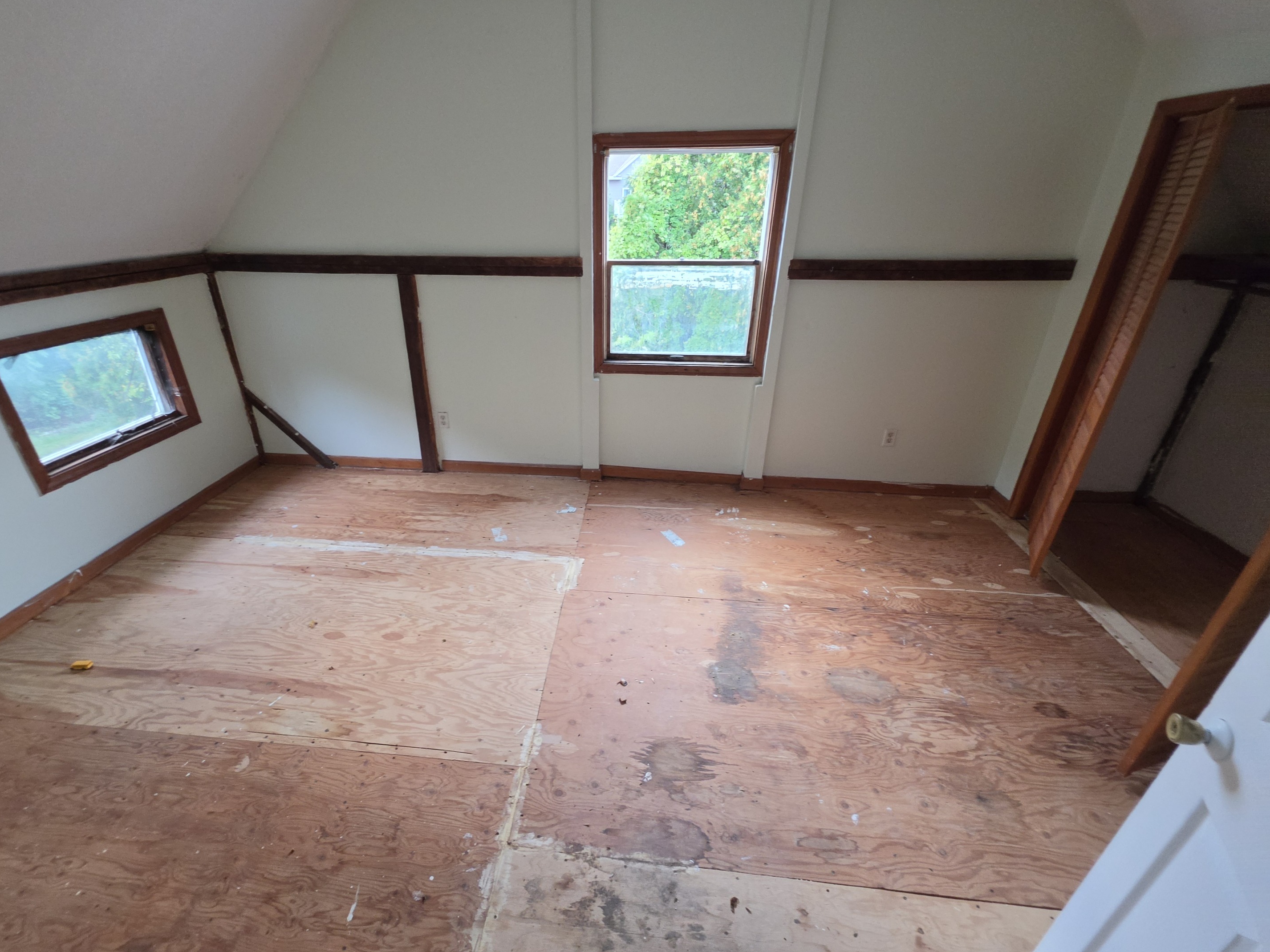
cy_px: 488
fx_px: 514
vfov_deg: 85.6
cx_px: 590
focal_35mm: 14
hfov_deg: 101.9
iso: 320
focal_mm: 2.2
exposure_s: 1/100
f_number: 1.9
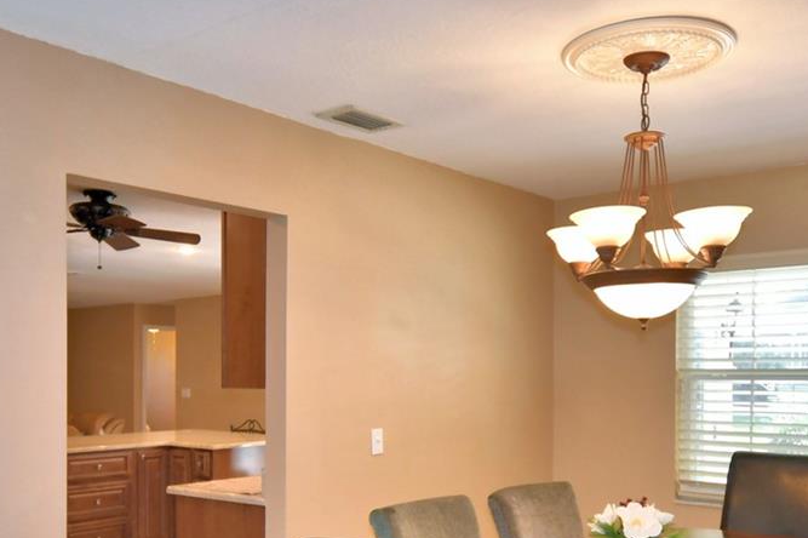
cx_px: 417
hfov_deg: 53.1
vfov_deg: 36.2
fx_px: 808
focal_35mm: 36
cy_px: 385
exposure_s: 1/30
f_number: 4.5
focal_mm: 10
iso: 200
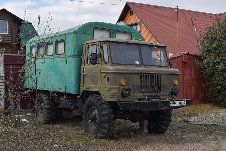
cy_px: 76
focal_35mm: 44
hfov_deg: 45.0
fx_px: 273
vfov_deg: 30.8
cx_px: 113
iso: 400
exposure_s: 1/640
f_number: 7.1
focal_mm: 29
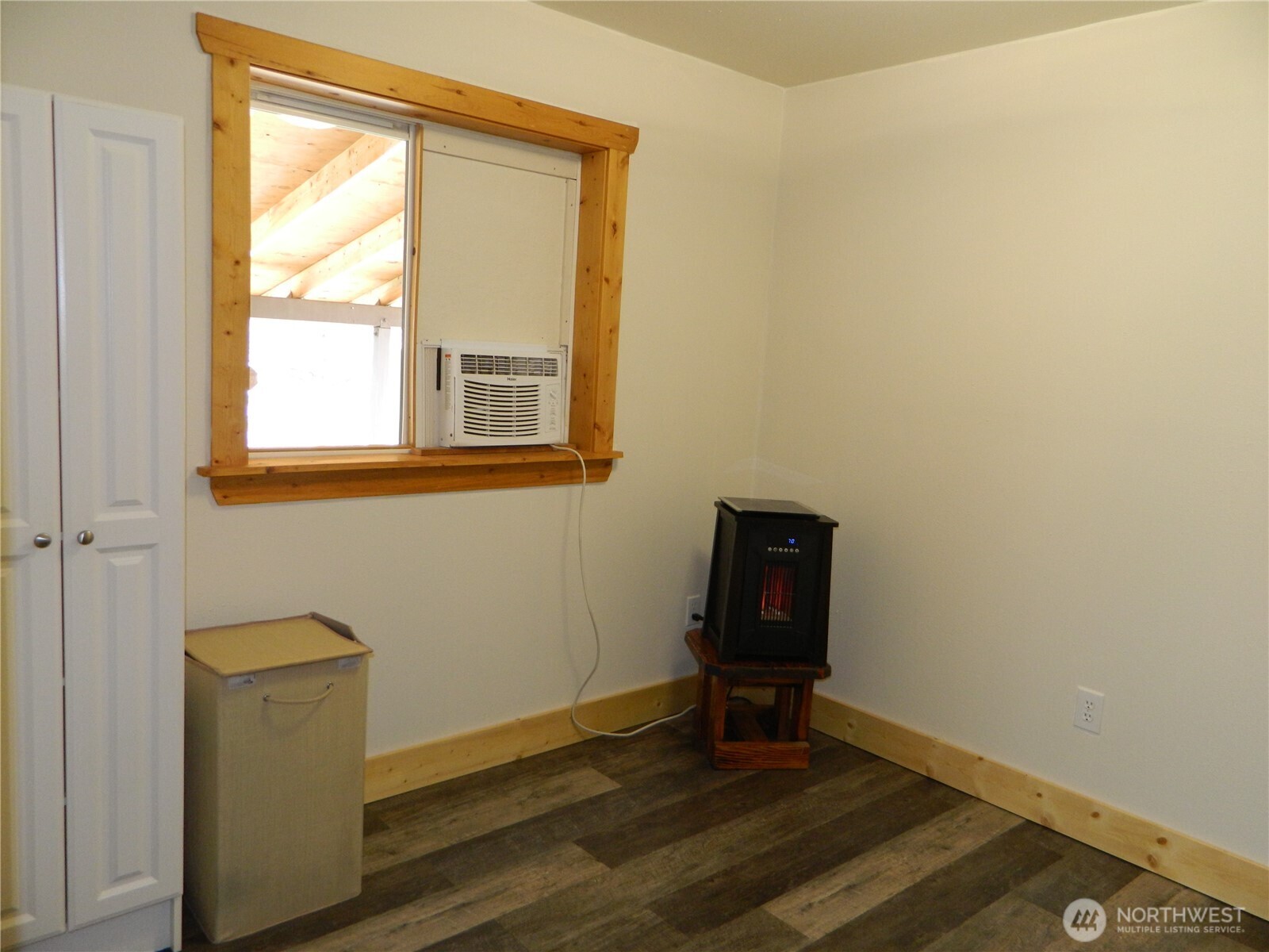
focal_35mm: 25
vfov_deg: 54.9
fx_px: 916
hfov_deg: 69.4
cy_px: 476
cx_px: 634
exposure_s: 1/30
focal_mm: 4.5
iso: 180
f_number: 3.1
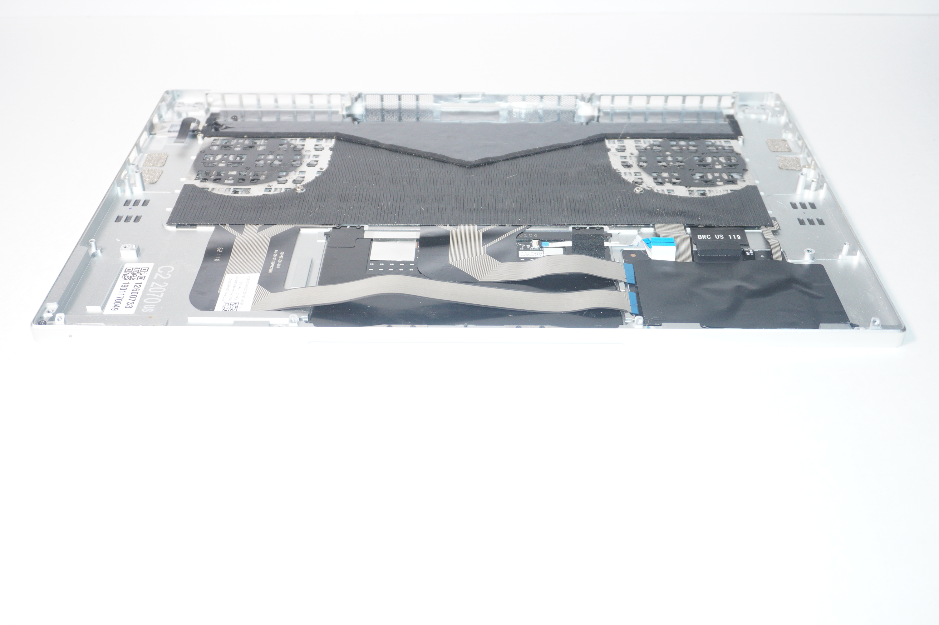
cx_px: 470
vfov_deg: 33.0
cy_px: 312
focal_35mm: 40
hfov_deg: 48.0
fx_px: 1055
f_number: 5
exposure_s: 1/160
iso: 640
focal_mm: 27
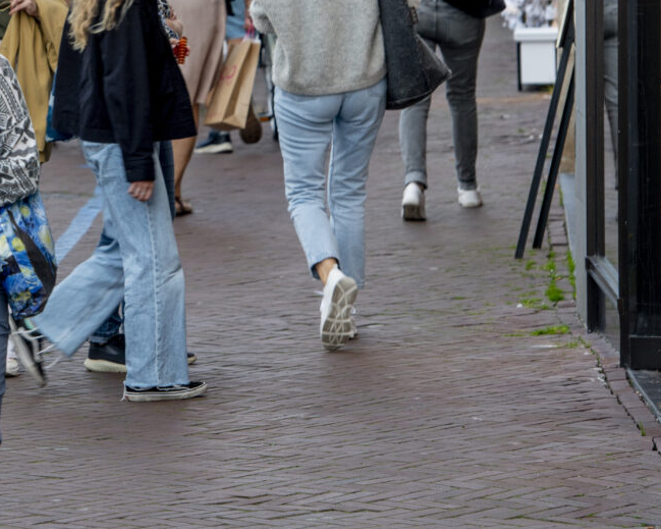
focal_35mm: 375
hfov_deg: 5.1
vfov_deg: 4.1
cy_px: -85
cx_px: -176
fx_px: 7335
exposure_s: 1/125
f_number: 5
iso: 64
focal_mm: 135
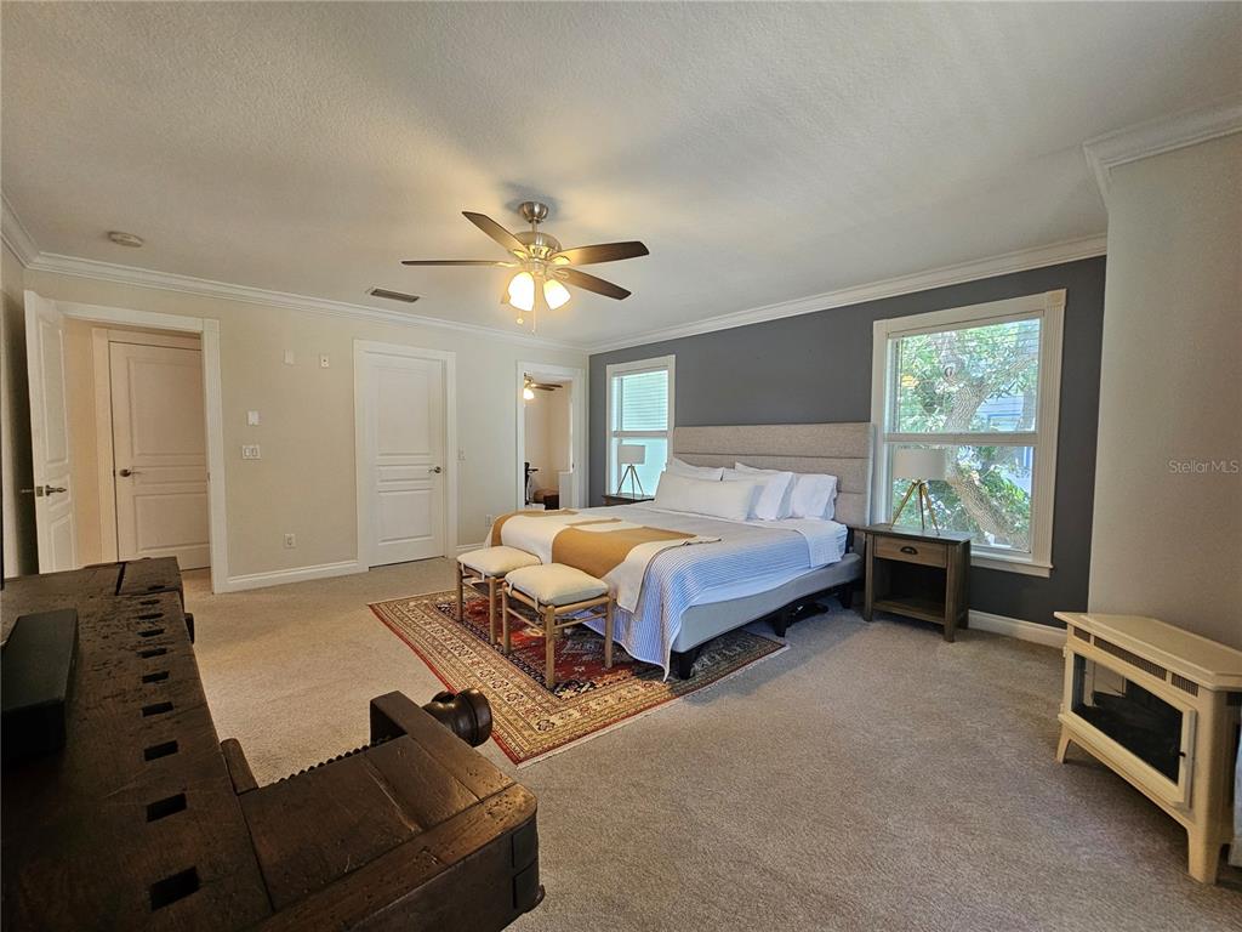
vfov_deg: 89.9
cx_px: 621
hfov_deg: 106.2
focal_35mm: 13
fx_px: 466
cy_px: 466
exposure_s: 1/60
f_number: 2.2
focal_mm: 2.2
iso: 200
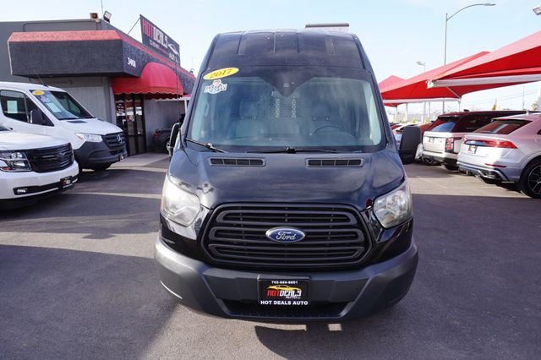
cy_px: 180
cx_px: 270
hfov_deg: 73.8
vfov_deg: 53.1
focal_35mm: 24
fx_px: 360
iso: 100
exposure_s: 1/80
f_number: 8
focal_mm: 16
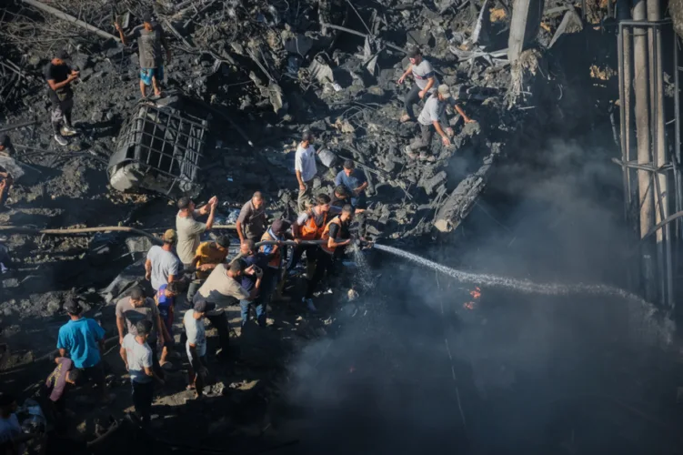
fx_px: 1574
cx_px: 342
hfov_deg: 24.5
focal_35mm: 83
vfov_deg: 16.4
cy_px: 228
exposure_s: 1/1600
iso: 200
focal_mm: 55
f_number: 3.2
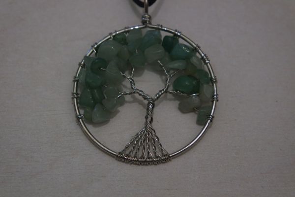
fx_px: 631
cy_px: 98
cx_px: 148
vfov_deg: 17.7
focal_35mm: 77
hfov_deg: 26.3
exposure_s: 1/60
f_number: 5.6
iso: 3200
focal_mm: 50
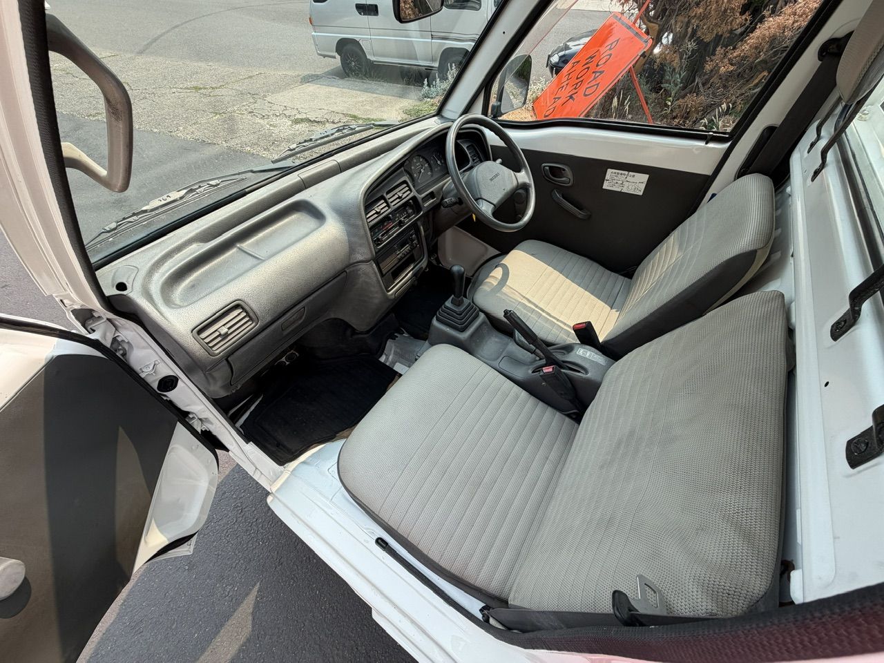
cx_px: 442
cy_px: 332
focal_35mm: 14
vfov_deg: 85.7
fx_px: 358
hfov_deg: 102.1
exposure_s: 1/502
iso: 50
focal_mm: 2.22
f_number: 2.2
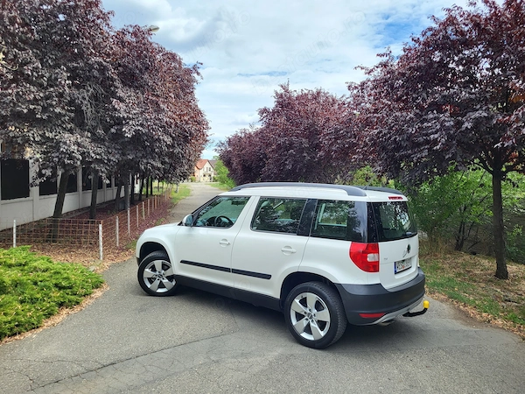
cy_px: 197
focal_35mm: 26
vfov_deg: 53.1
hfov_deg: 67.3
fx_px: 394
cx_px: 262
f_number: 1.8
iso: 40
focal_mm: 5.4
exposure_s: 1/1339
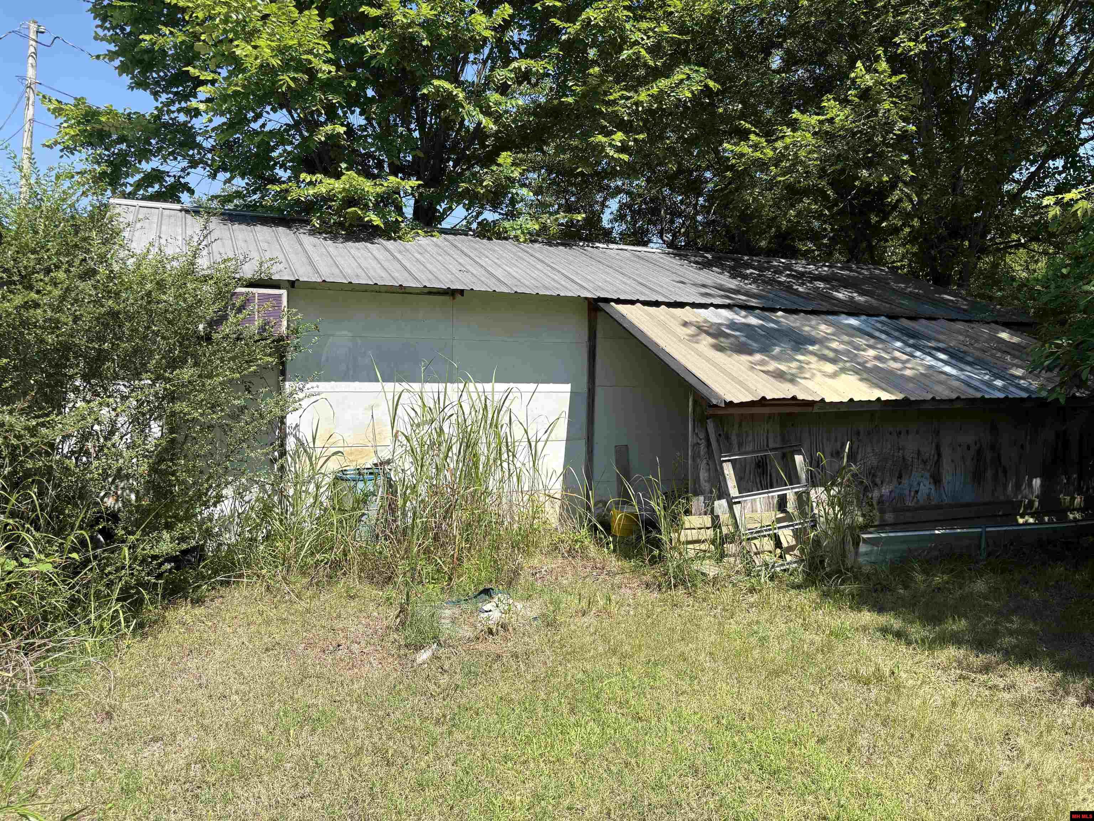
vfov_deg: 53.1
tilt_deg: -3.1
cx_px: 547
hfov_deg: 67.3
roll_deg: -0.2
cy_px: 410
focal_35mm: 26
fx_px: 822
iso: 50
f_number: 1.6
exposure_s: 1/1901
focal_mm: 5.96
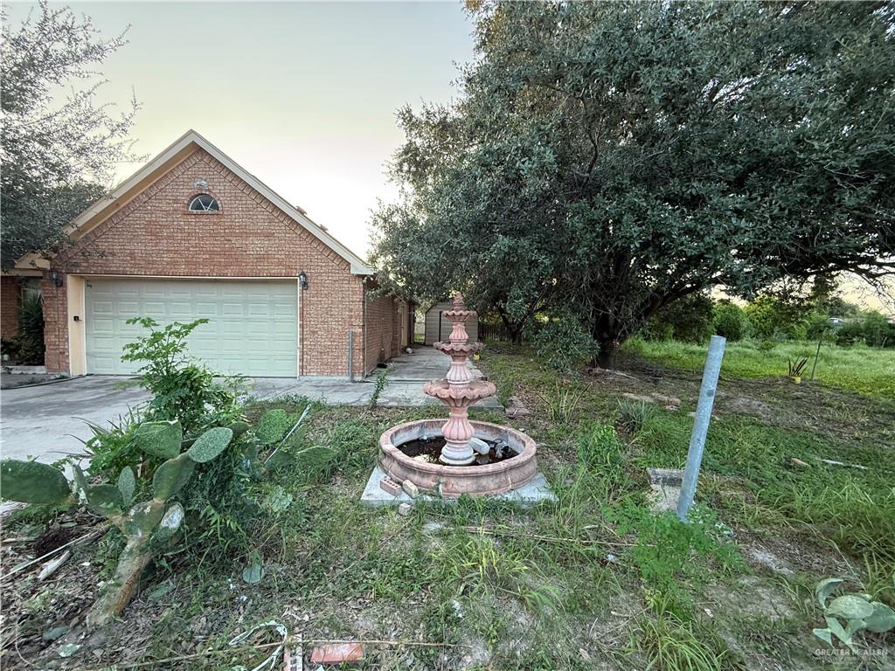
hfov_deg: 102.1
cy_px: 336
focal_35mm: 14
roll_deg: -1.0
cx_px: 448
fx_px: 362
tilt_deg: -2.5
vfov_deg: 85.7
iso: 80
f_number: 2.2
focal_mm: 2.22
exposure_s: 1/99
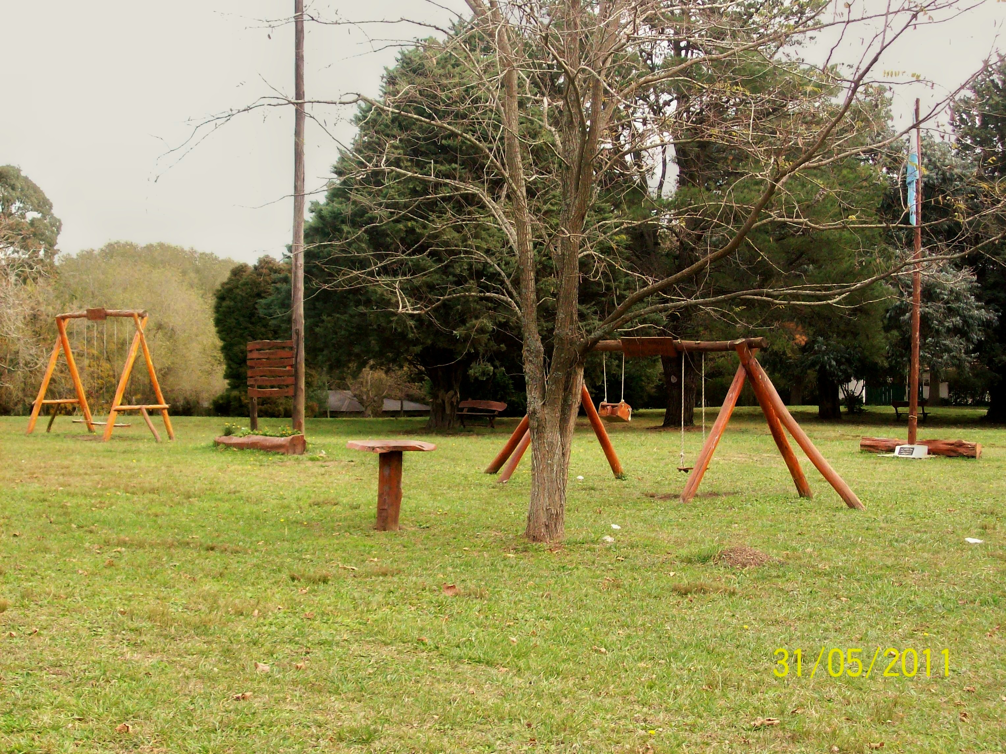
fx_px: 1627
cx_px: 503
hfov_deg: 34.3
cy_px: 377
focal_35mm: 56
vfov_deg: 26.1
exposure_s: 1/413
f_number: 3.4
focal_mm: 9.4
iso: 200
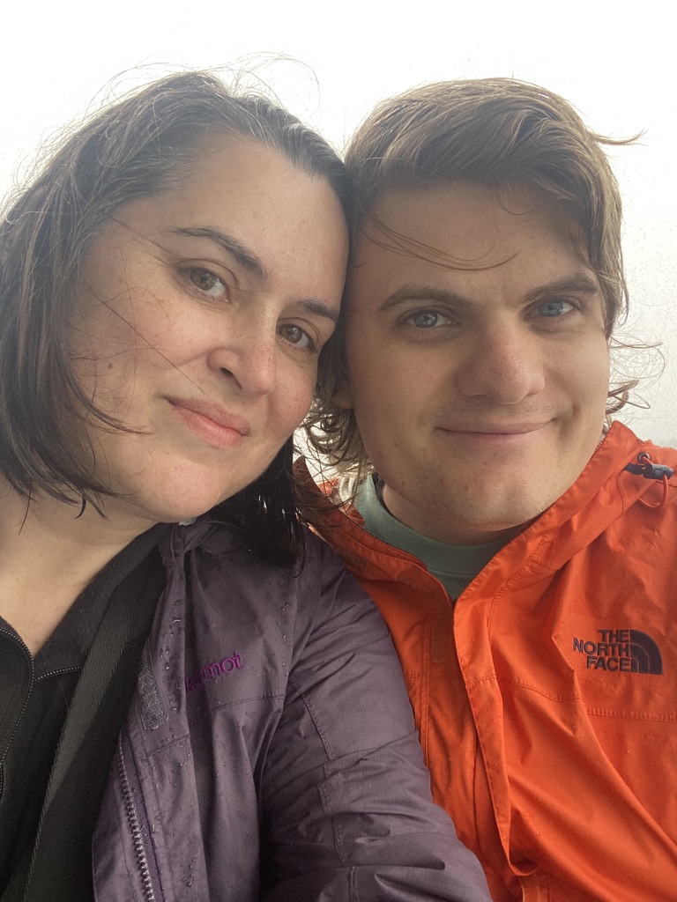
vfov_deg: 60.0
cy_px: 451
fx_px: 782
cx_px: 338
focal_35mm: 30
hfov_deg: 46.8
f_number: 2.2
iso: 100
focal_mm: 2.71
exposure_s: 1/80
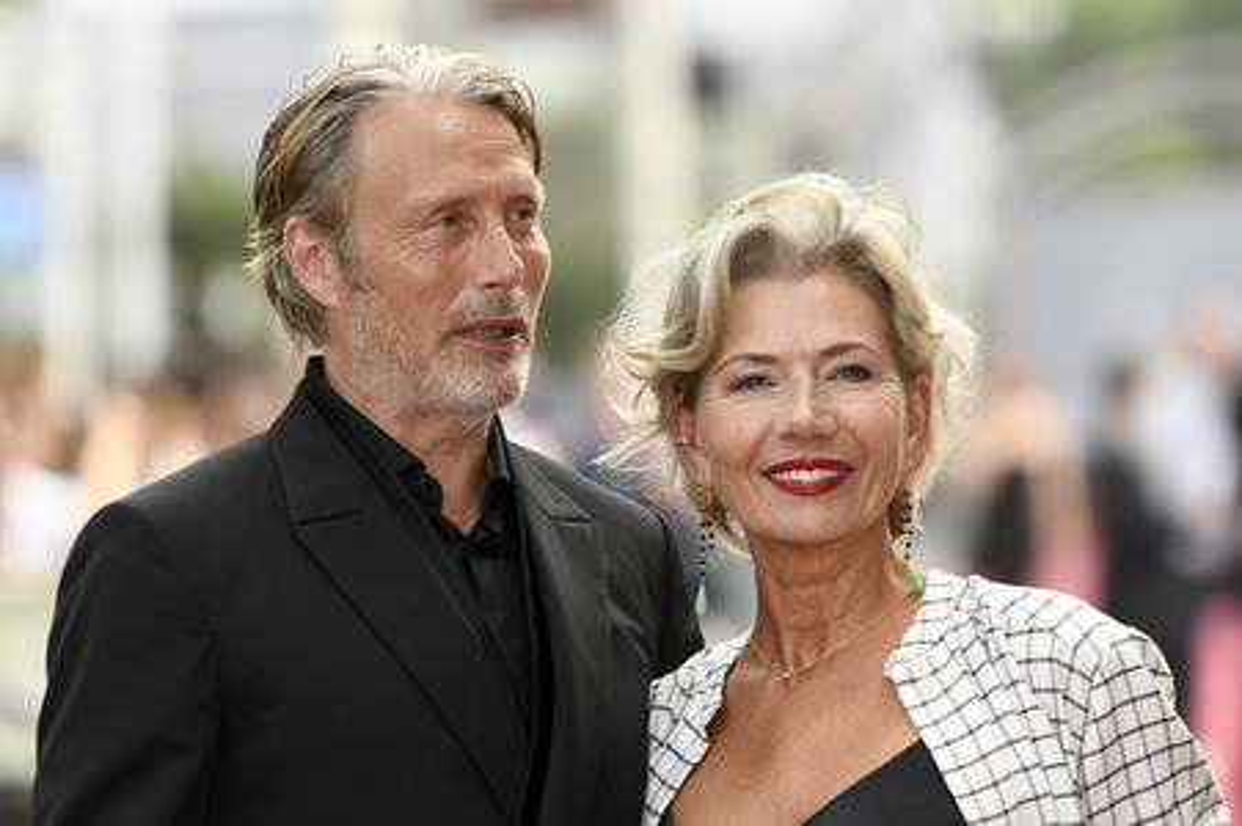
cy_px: 413
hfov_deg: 5.9
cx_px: 621
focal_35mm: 350
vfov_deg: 3.9
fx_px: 12066
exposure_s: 1/800
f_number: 5.6
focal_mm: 350
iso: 800
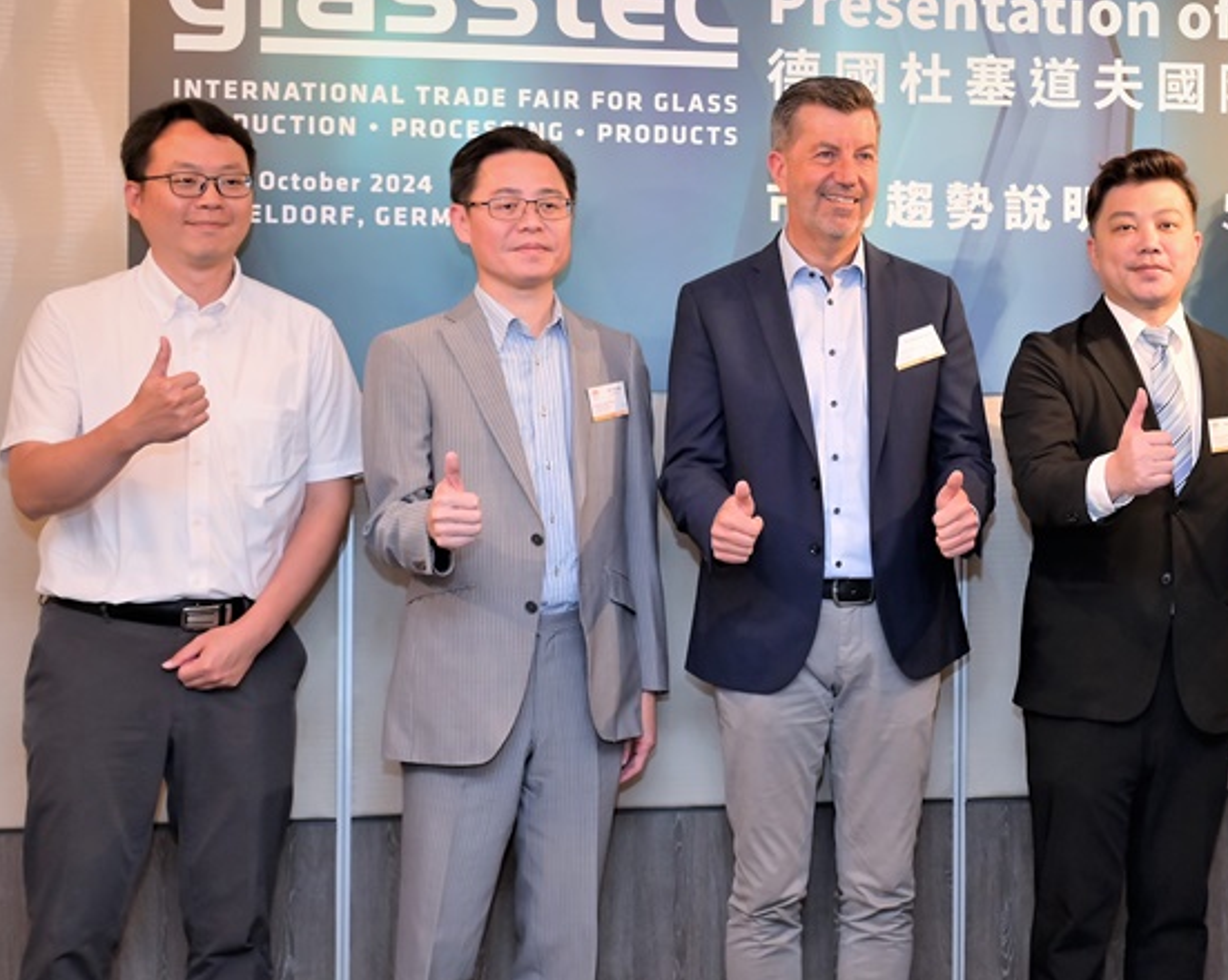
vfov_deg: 32.6
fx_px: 1671
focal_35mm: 46
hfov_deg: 38.8
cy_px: 594
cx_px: 981
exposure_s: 1/80
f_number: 5
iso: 1000
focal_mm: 30
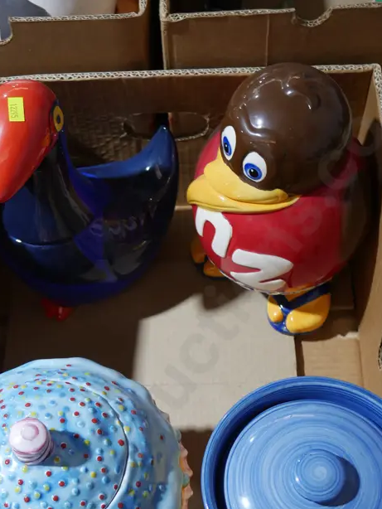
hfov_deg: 29.1
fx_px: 735
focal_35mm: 50
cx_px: 178
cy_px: 381
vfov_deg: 37.3
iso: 500
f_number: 3.6
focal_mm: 15
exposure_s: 1/60
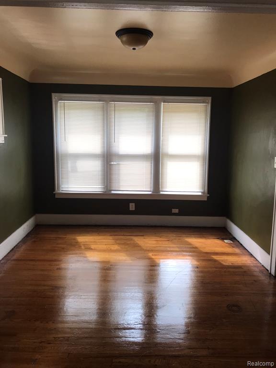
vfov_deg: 63.4
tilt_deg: -8.3
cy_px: 184
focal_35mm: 28
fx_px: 298
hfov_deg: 49.7
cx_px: 138
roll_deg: +0.2
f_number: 1.8
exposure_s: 1/60
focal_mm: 3.99
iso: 20
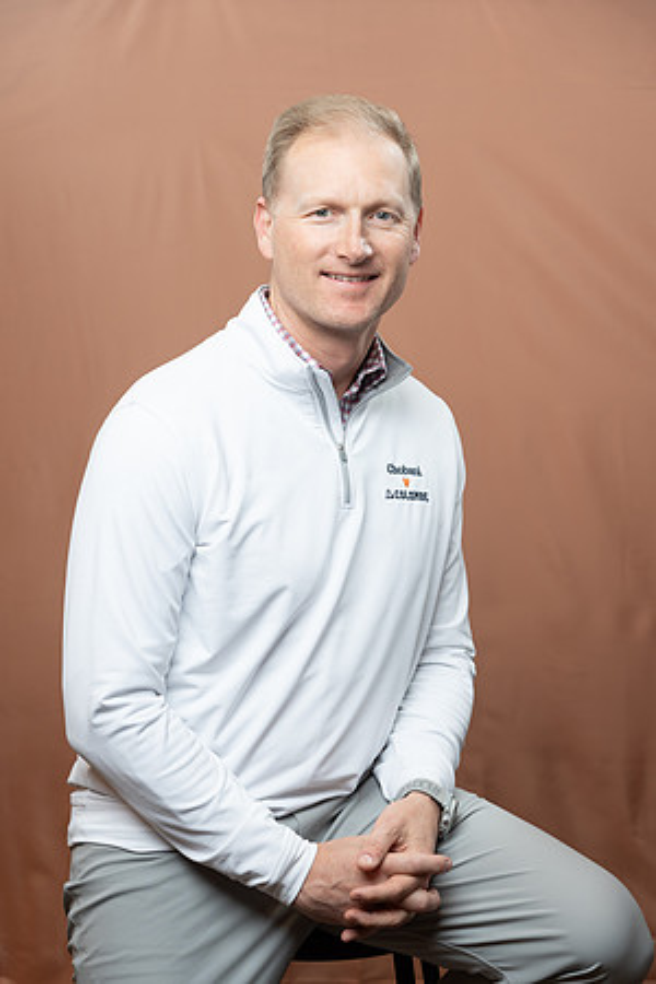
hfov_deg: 20.6
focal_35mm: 66
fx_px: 1804
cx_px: 328
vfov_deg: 30.5
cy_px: 492
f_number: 4
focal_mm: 66
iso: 320
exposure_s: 1/160
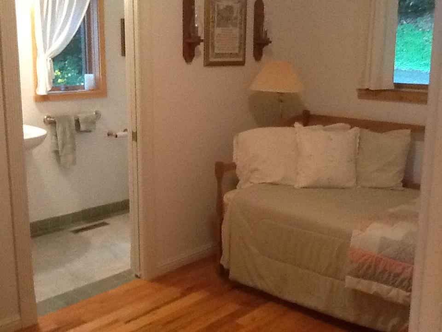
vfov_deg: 32.9
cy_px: 166
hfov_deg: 42.9
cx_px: 221
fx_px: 562
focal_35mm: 44
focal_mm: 2.03
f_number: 2.4
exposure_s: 1/24
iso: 320
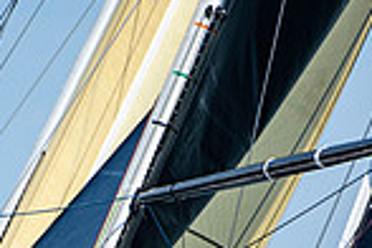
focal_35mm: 2417
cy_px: 419
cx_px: 78
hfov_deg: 0.9
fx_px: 24974
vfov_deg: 0.6
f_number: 5
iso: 400
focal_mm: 400
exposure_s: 1/3200
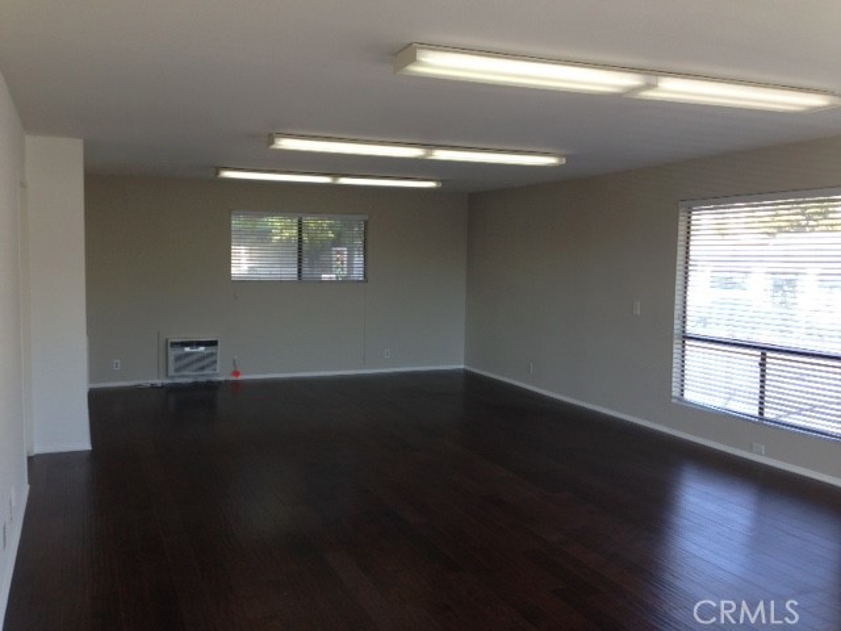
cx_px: 420
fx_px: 802
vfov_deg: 42.9
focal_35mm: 33
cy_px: 316
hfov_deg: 55.4
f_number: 2.4
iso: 50
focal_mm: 4.12
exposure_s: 1/120
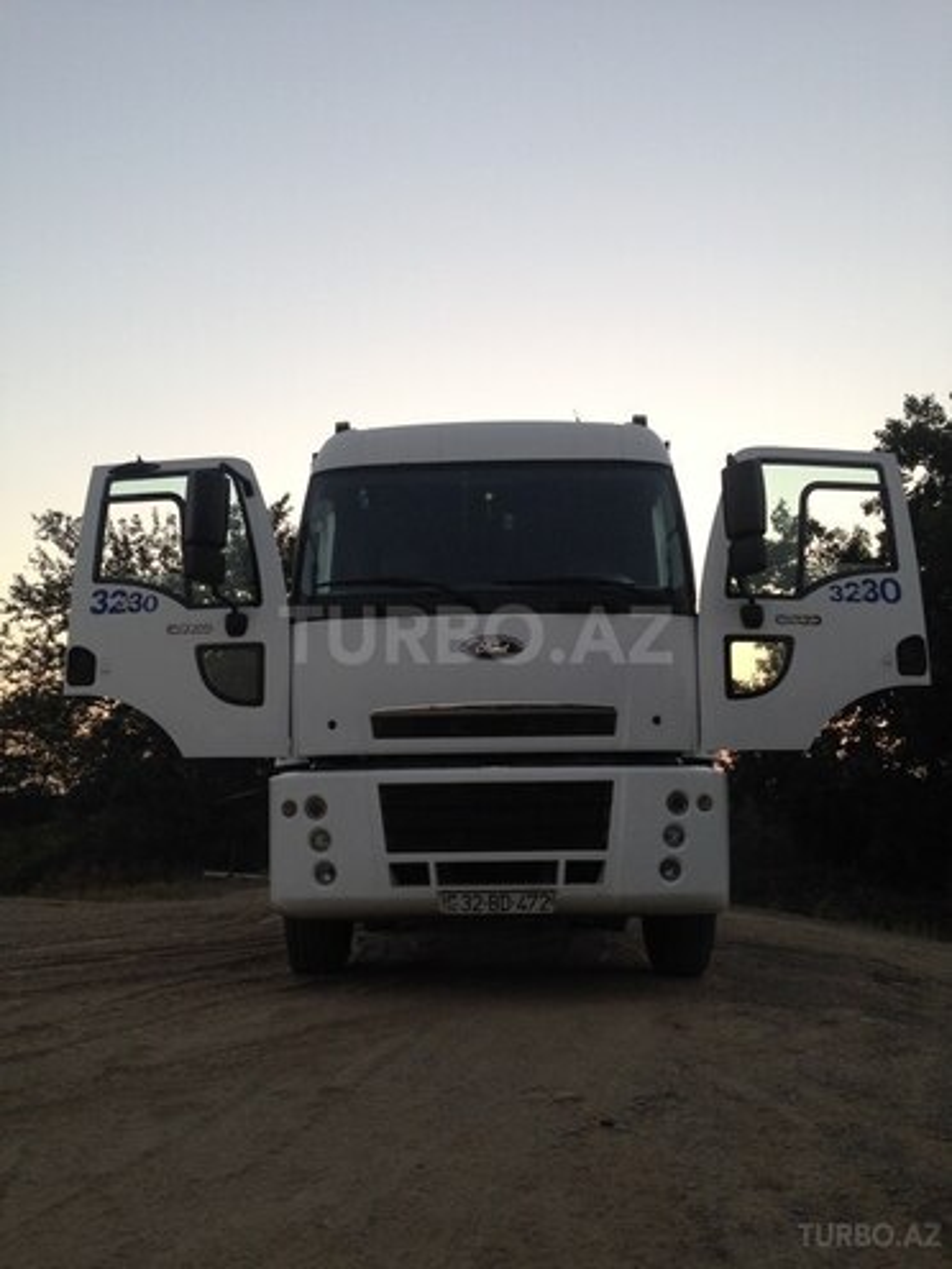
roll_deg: +0.9
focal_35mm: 33
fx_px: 1210
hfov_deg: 42.9
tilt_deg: +12.0
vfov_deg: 55.4
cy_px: 634
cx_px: 476
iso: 50
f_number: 2.4
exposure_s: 1/40
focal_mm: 4.12
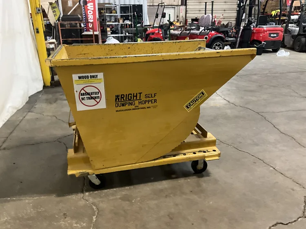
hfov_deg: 61.6
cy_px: 114
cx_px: 153
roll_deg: +3.4
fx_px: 256
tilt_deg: -24.4
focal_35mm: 29
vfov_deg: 48.3
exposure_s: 1/30
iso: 320
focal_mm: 3
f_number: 1.8
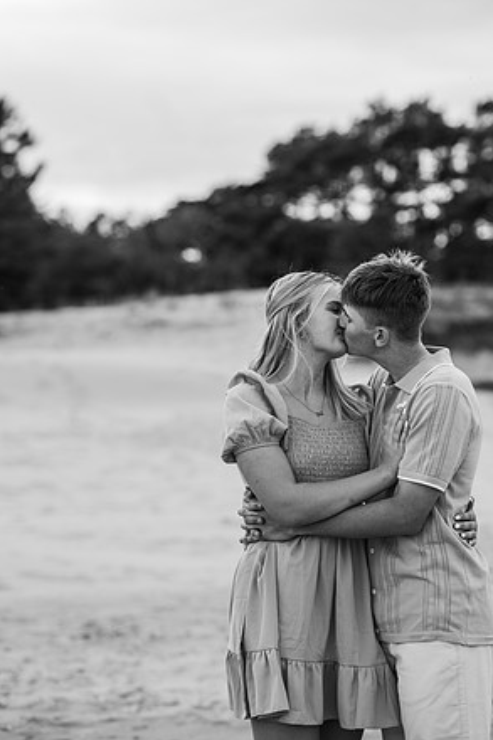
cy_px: 372
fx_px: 1788
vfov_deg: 23.4
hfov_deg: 15.7
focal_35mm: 87
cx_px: 251
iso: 200
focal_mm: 85
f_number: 2.8
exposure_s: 1/1600
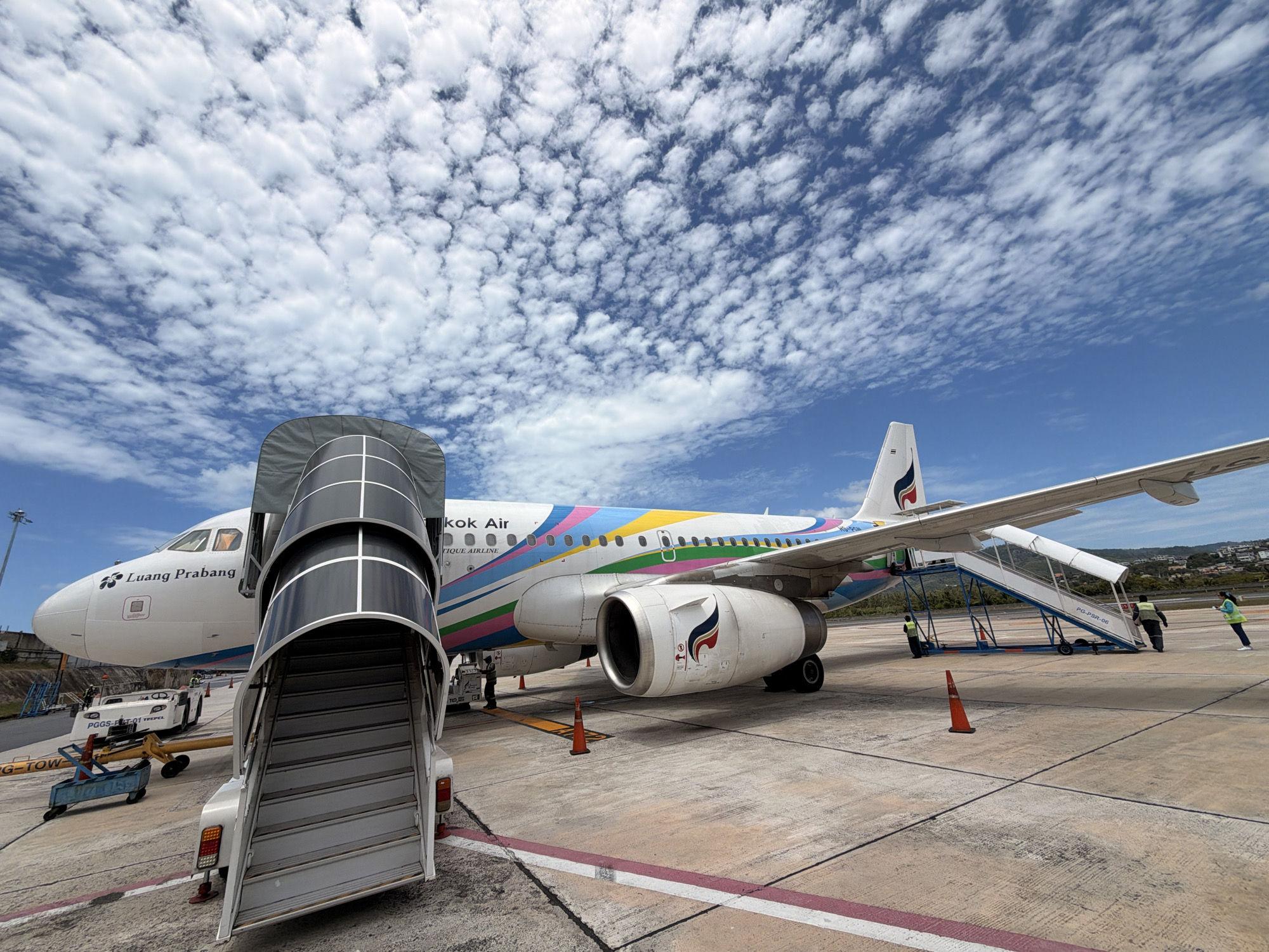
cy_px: 476
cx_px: 634
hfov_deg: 102.1
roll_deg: +5.0
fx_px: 513
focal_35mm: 14
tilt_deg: +15.6
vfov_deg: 85.7
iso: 20
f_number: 2.2
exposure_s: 1/1901
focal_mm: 2.22
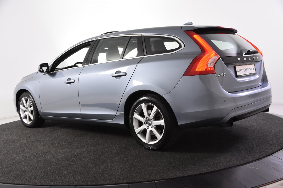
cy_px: 94
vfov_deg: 34.2
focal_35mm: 39
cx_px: 142
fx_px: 307
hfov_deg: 49.6
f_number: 5
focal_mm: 26
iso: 1600
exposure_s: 1/60
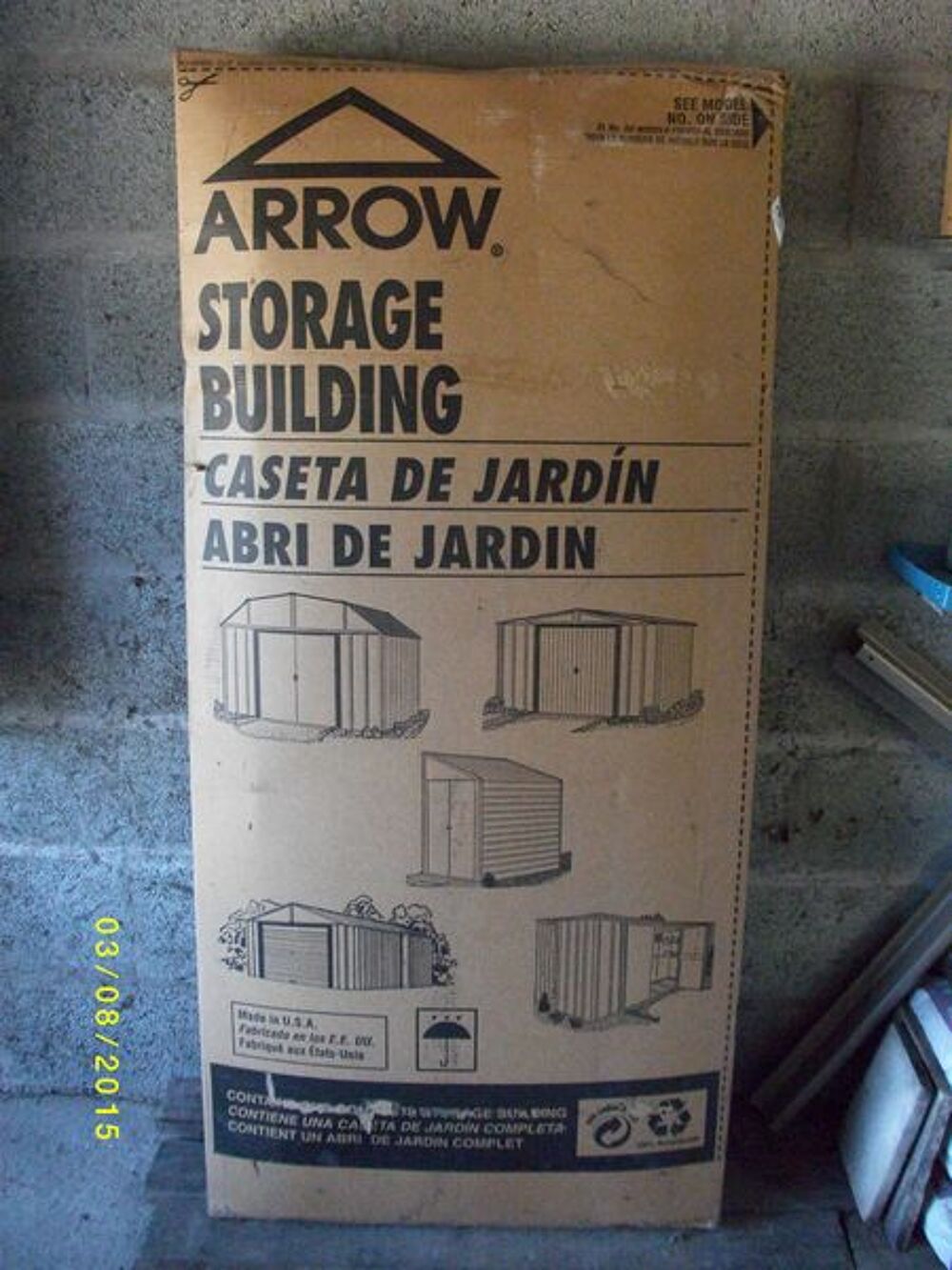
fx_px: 1137
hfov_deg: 45.4
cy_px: 635
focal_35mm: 31
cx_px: 476
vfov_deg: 58.3
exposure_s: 1/64
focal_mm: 5.7
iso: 526
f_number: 2.9
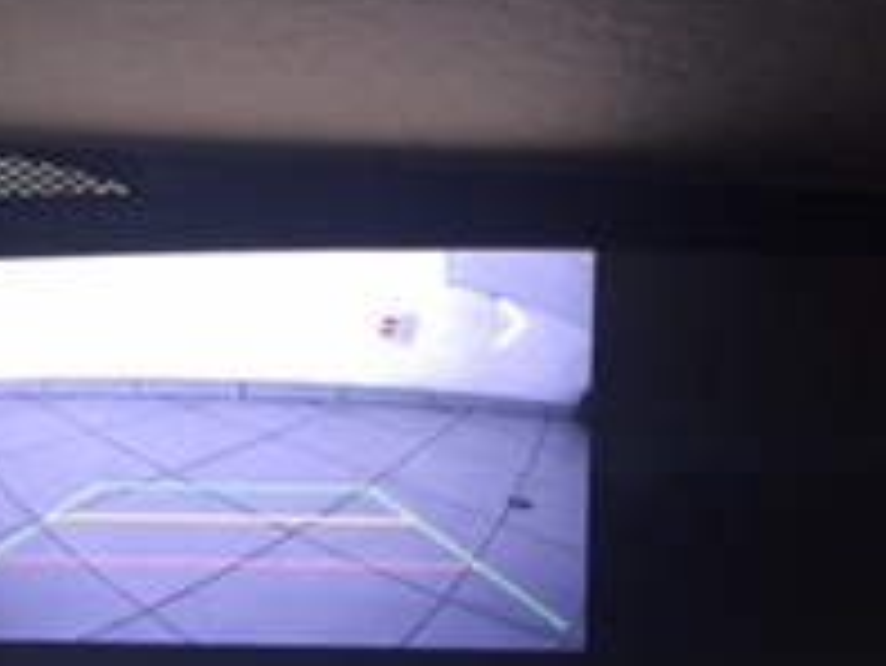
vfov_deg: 15.5
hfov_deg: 20.9
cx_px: 472
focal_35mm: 94
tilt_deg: +12.8
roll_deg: -5.0
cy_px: 616
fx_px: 2407
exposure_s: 1/30
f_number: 2.2
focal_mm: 4.15
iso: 100
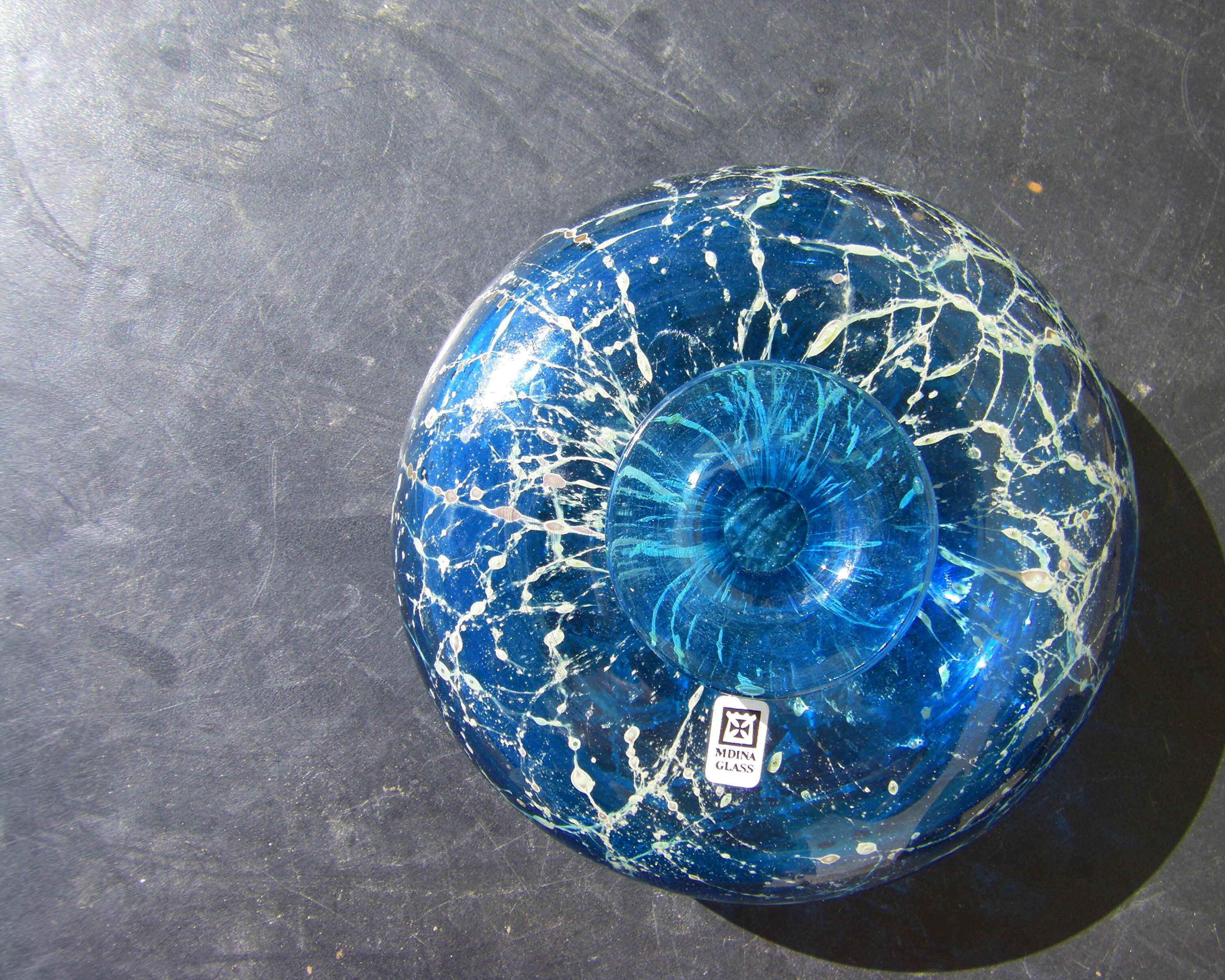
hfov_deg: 45.8
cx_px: 658
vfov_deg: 37.3
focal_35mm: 40
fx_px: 1450
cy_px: 485
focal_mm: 6.3
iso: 64
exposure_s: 1/320
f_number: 3.5
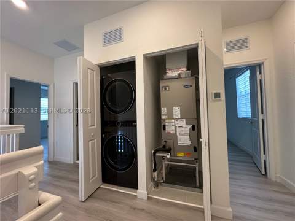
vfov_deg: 85.7
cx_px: 148
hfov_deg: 102.1
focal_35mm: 14
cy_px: 110
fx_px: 119
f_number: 2.2
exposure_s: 1/60
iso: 160
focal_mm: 2.22
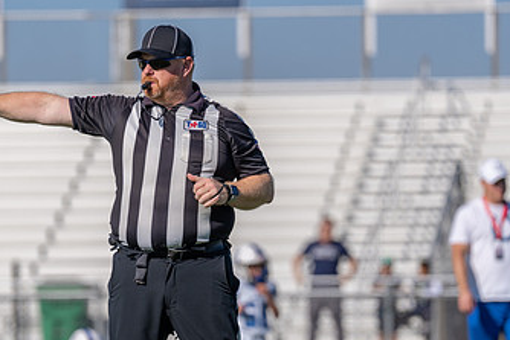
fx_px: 4918
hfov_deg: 5.9
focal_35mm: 347
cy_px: 211
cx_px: 209
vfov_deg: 4.0
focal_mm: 200
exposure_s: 1/4000
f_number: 3.2
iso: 160
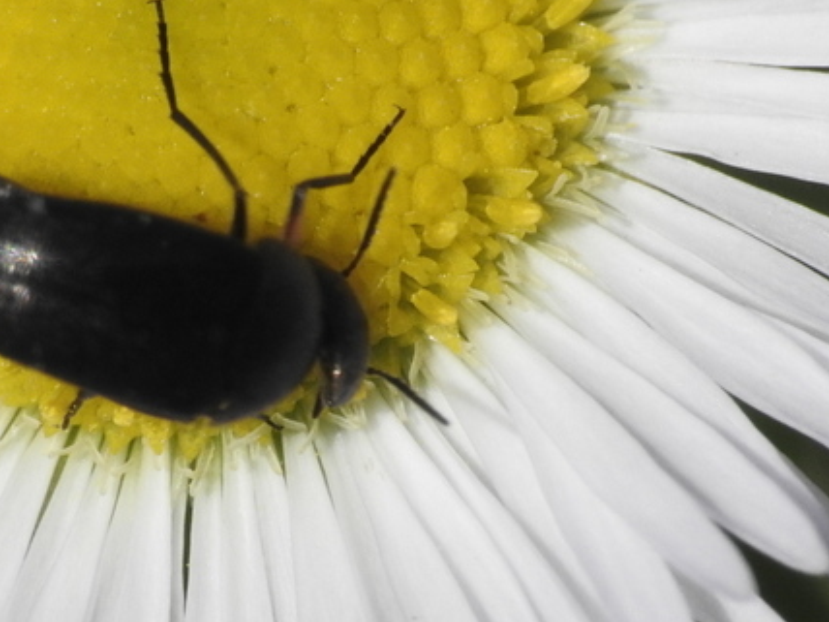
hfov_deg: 3.3
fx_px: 14321
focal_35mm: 598
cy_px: 331
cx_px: 179
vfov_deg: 2.5
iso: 400
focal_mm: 53.7
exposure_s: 1/2500
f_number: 7.7
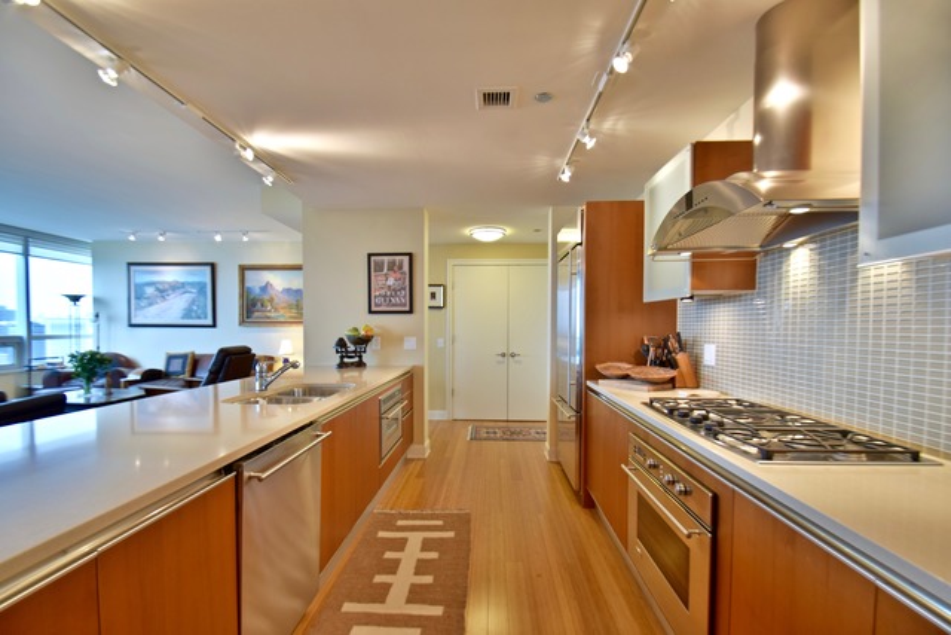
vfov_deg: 77.4
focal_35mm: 15
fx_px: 396
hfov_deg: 100.4
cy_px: 318
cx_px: 476
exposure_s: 1/60
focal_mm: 10
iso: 400
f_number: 4
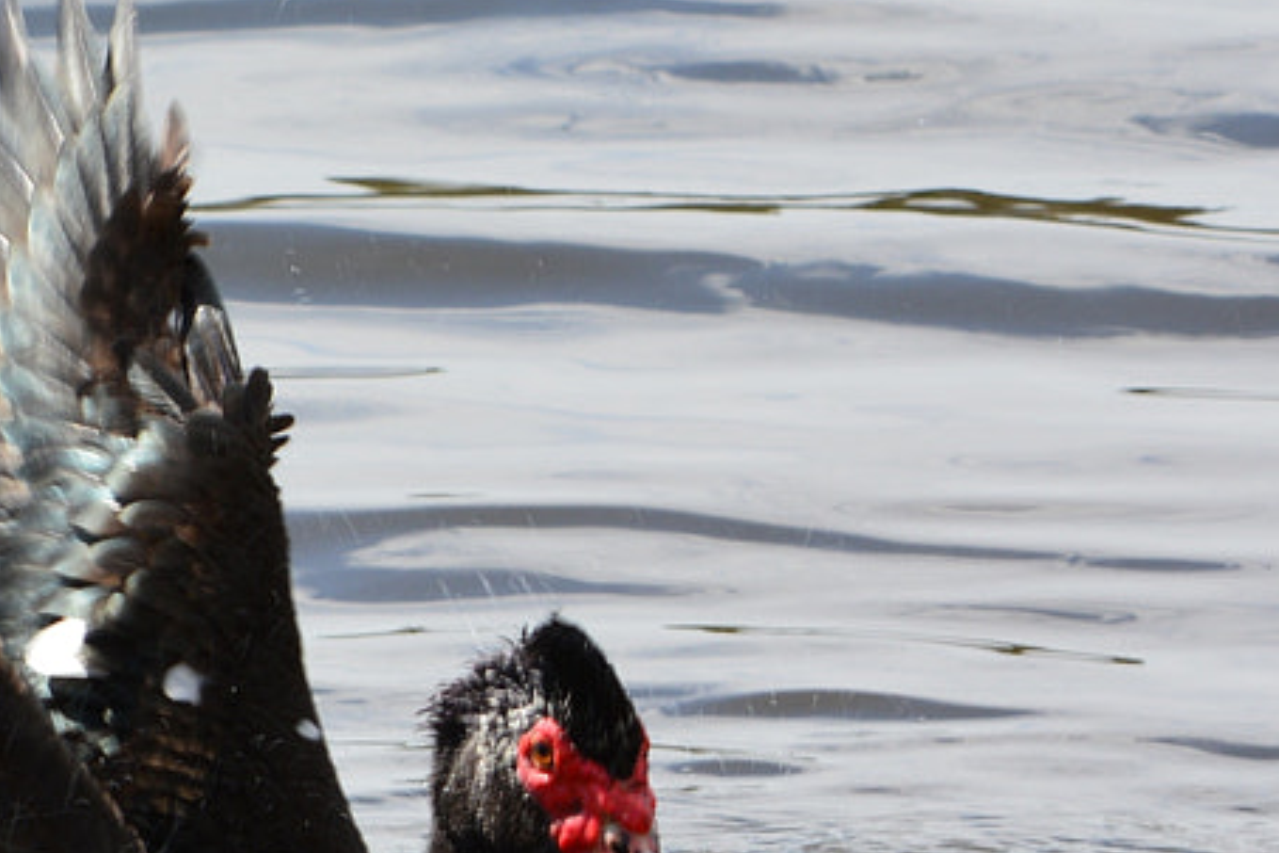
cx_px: -71
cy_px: 765
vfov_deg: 1.6
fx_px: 31041
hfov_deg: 2.4
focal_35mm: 874
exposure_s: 1/125
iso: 110
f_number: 11
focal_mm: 165
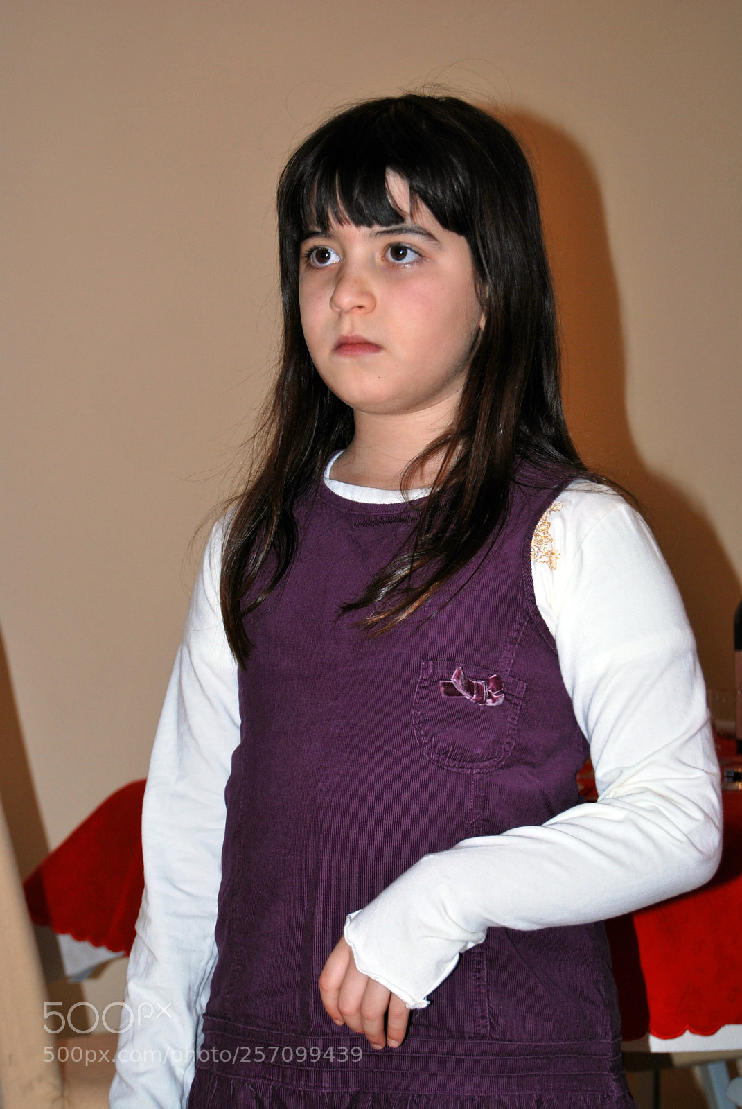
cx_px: 371
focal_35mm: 82
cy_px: 554
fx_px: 2543
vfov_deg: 24.6
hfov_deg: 16.6
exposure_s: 1/60
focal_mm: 55
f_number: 5.6
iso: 200
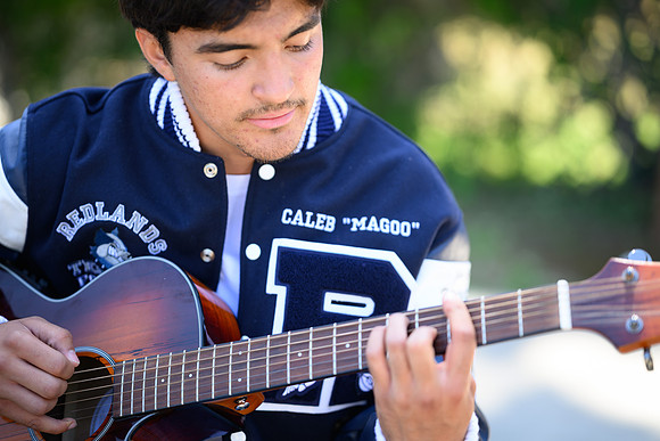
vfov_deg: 16.1
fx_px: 1559
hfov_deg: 23.9
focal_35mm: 85
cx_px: 330
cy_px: 220
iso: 100
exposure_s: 1/250
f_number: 1.8
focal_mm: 85
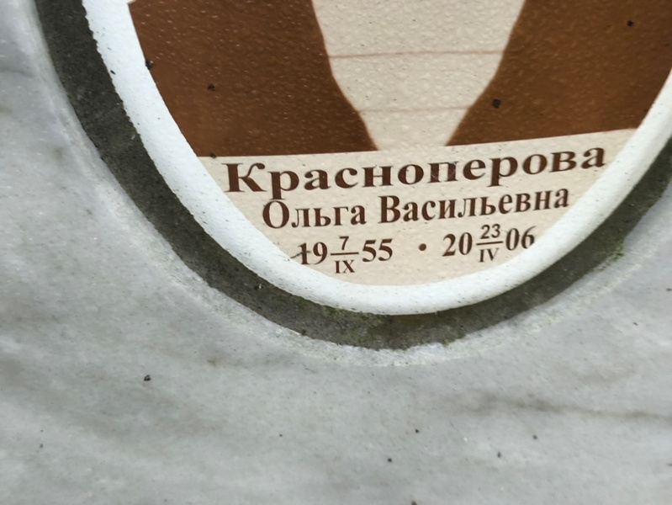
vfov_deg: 29.1
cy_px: 252
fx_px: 971
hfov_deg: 38.2
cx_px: 336
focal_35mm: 50
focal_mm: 4.71
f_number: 1.7
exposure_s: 1/30
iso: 250
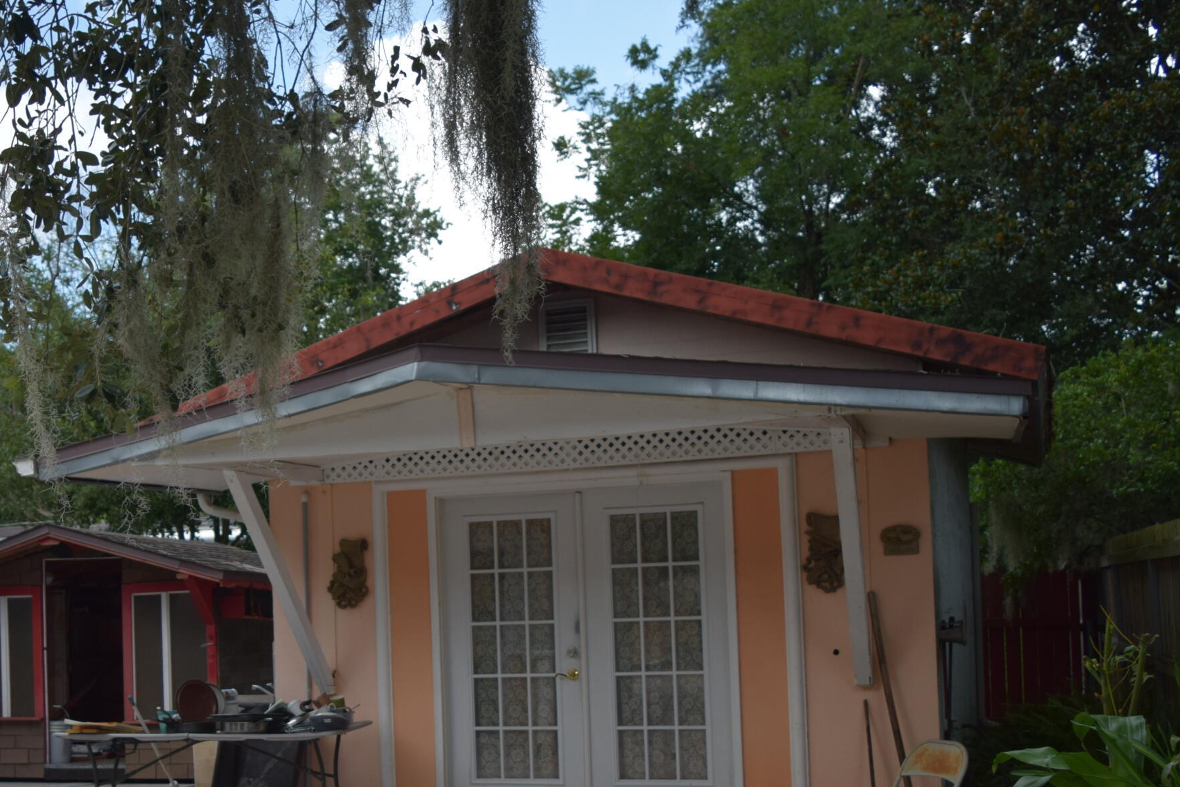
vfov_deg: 28.8
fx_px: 1508
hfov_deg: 42.2
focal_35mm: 46
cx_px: 399
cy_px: 595
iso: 200
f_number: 3.5
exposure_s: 1/1250
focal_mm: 18
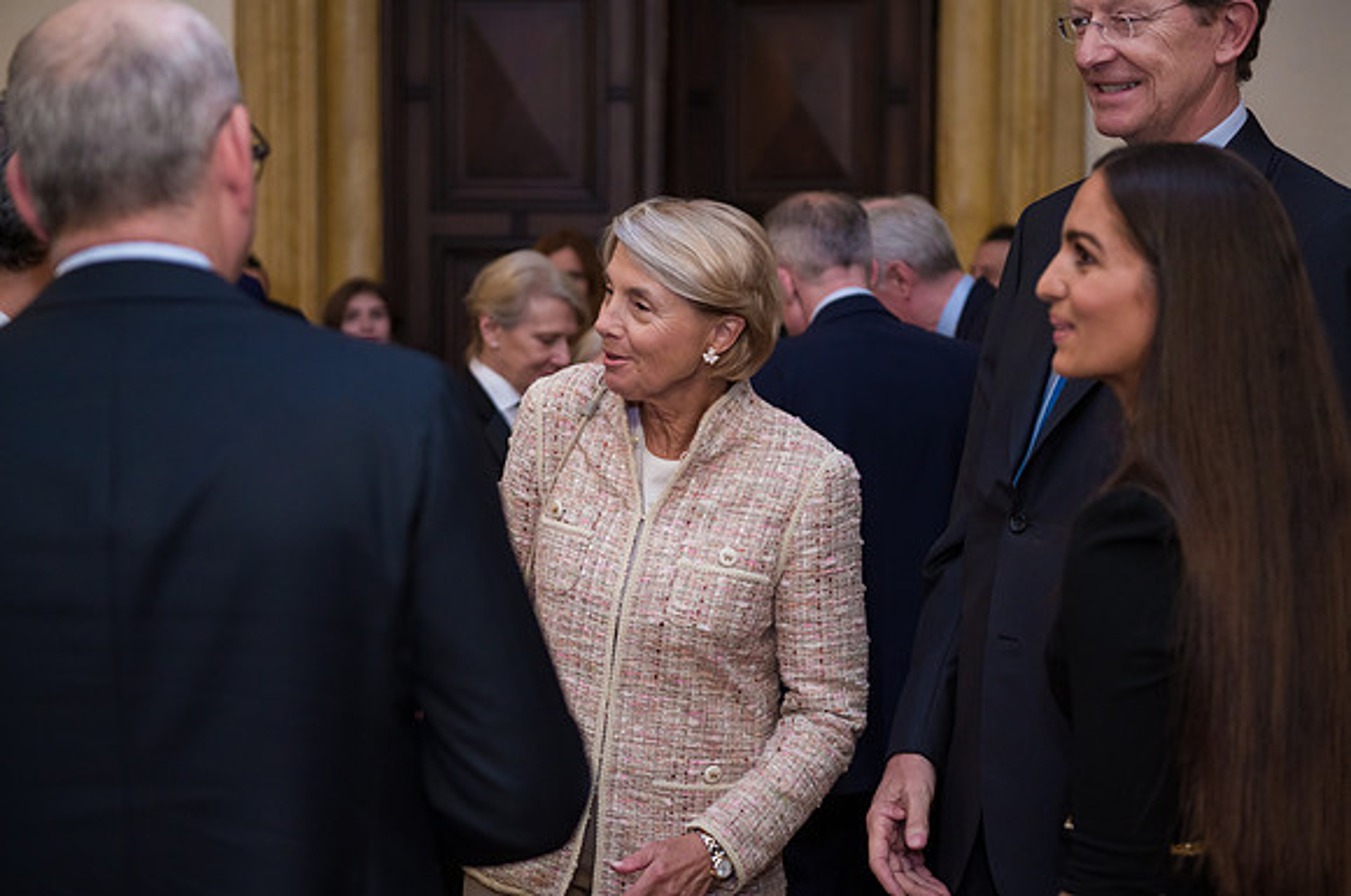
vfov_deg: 18.9
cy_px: 448
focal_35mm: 72
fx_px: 2691
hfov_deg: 28.2
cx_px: 677
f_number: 3.2
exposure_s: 1/200
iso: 1600
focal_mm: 70
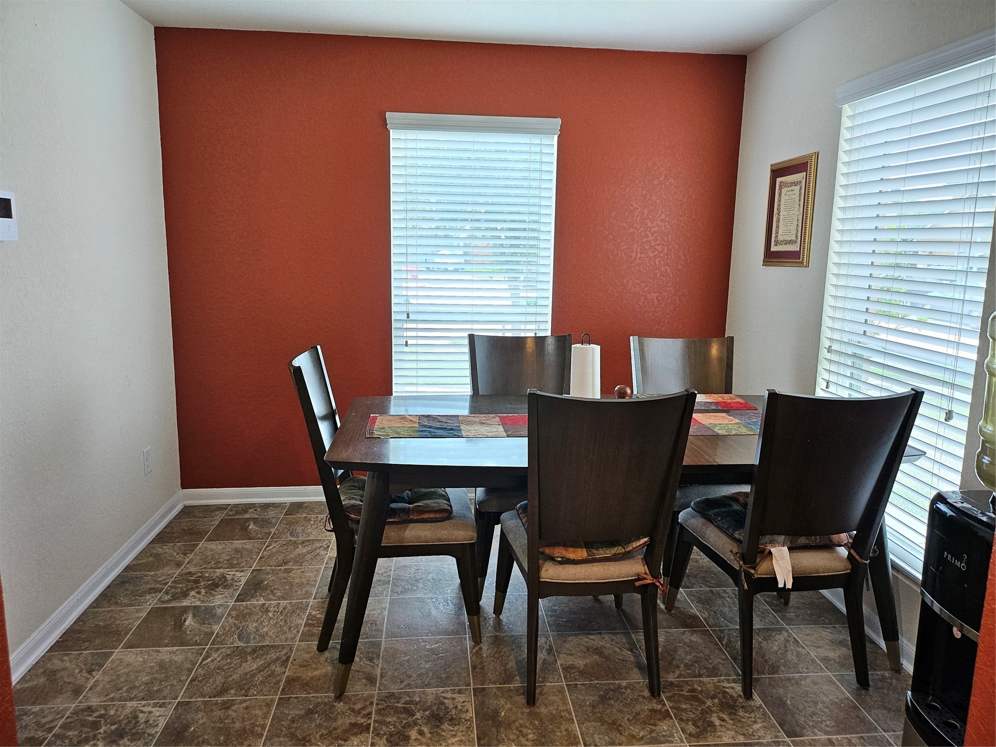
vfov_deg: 56.8
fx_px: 691
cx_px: 498
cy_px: 374
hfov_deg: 71.6
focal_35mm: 24
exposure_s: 1/120
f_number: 1.8
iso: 200
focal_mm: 5
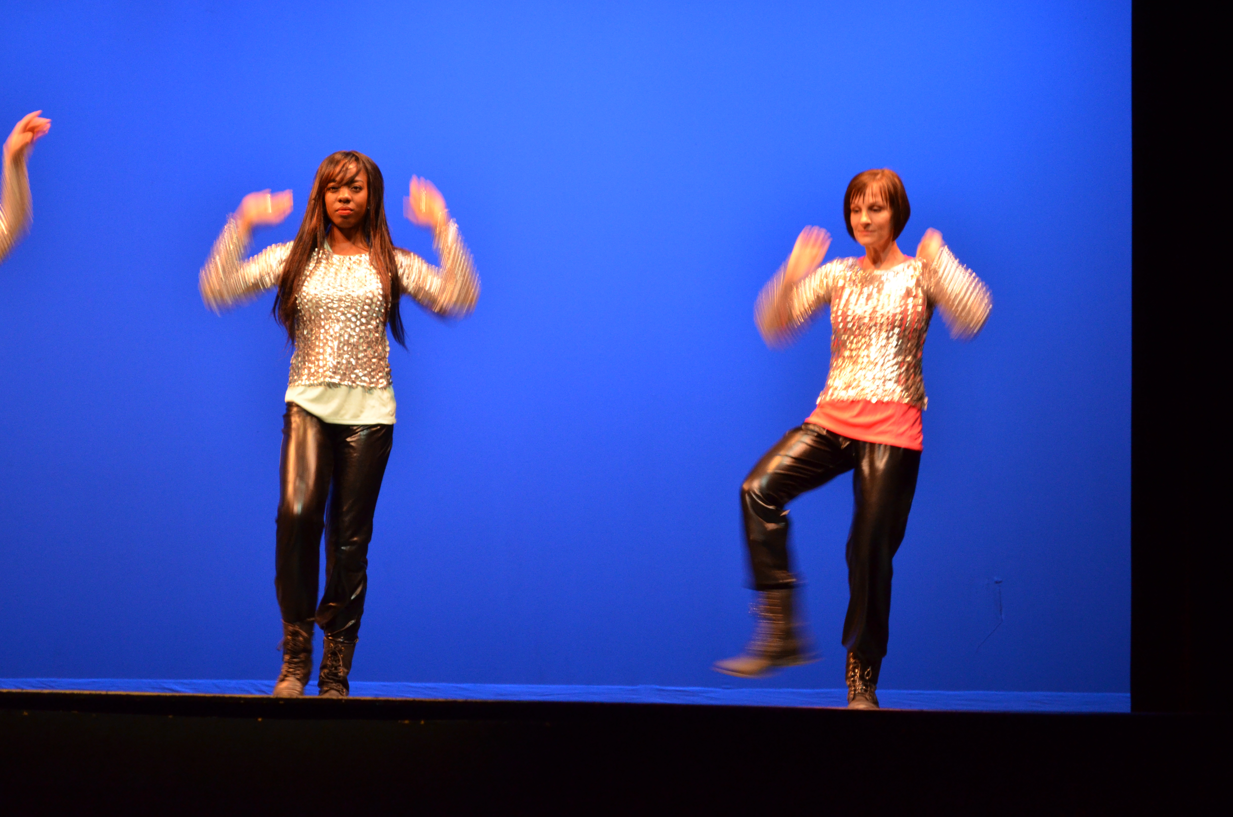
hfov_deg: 24.4
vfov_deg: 16.3
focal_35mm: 84
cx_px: 611
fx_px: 2854
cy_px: 406
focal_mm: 55
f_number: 5.6
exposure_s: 1/30
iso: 1400
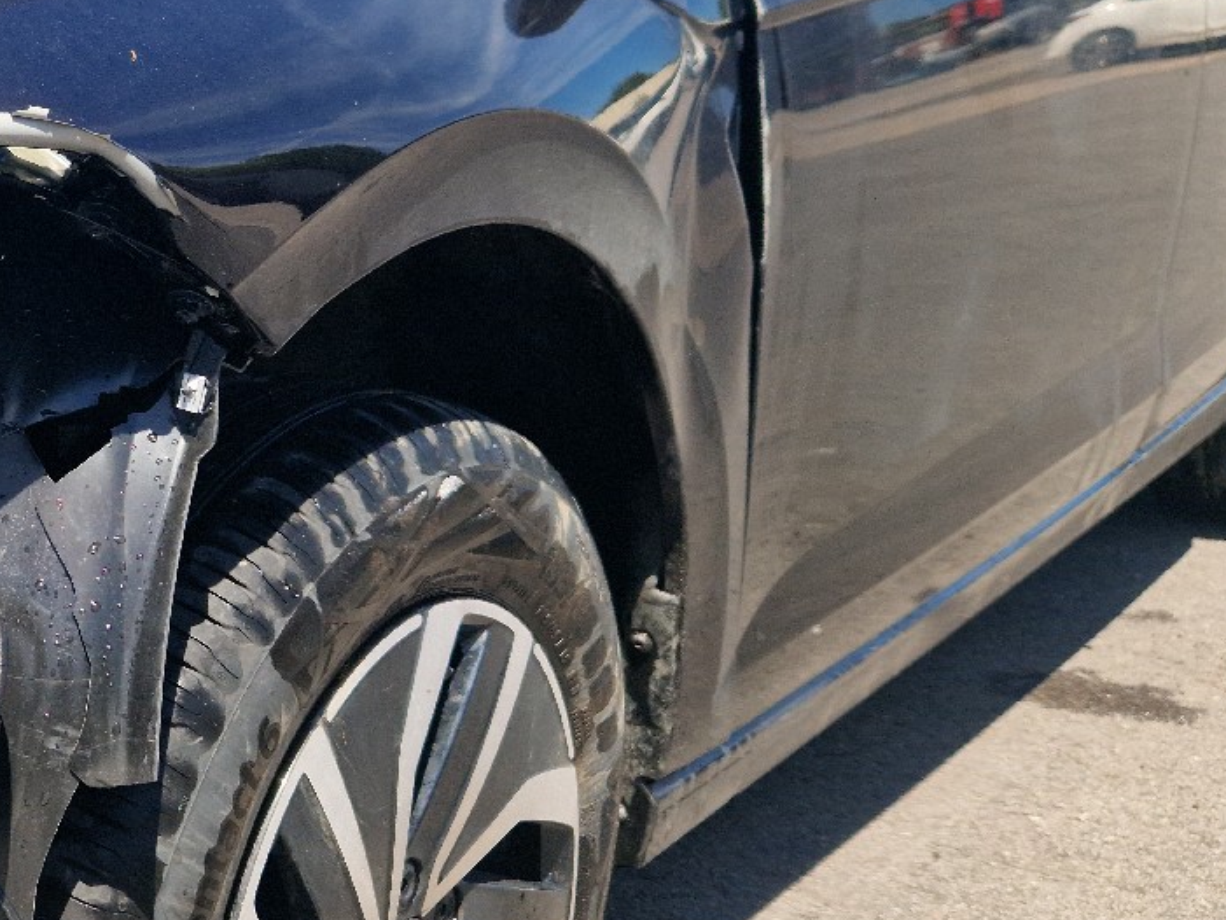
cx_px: -264
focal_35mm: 63
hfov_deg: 27.0
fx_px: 2232
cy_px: 352
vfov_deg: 23.2
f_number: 1.8
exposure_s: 1/769
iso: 50
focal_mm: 5.4
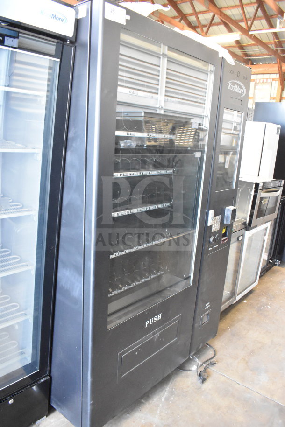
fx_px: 321
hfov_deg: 47.9
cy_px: 214
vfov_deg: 67.4
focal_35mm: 27
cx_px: 142
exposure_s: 1/80
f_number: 4.5
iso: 6400
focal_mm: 18
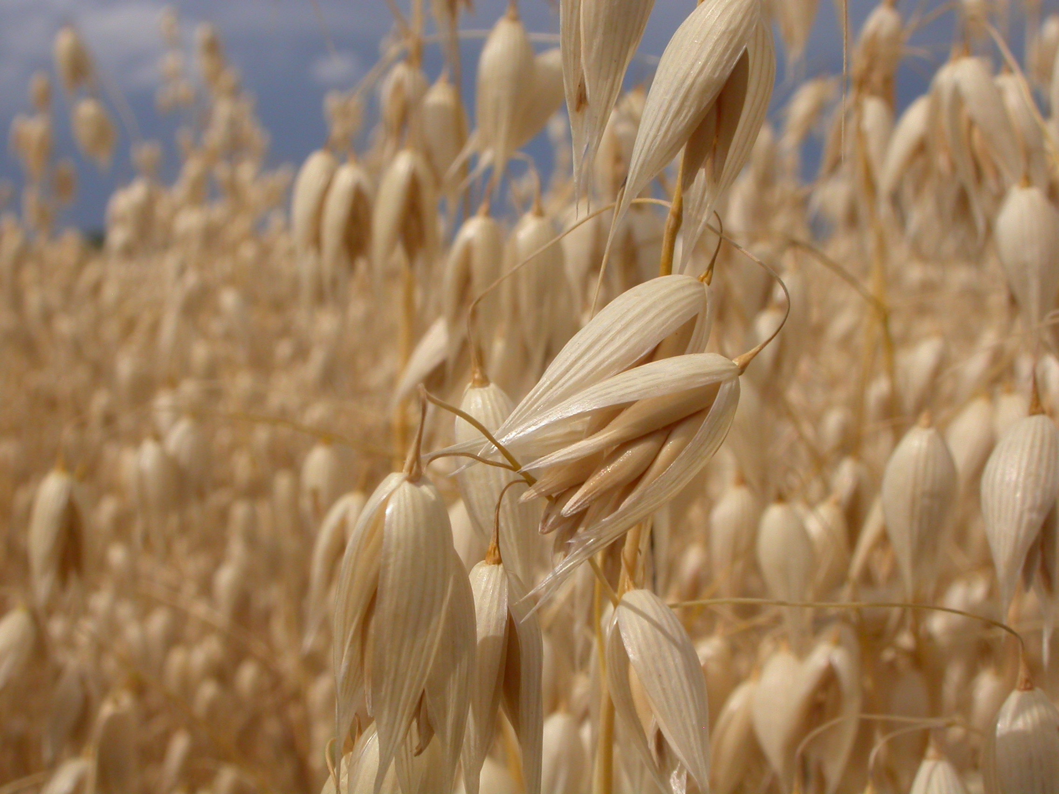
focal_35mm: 78
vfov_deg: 18.9
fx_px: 2386
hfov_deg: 25.0
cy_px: 397
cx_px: 530
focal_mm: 16.2
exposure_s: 1/521
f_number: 9.9
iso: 100
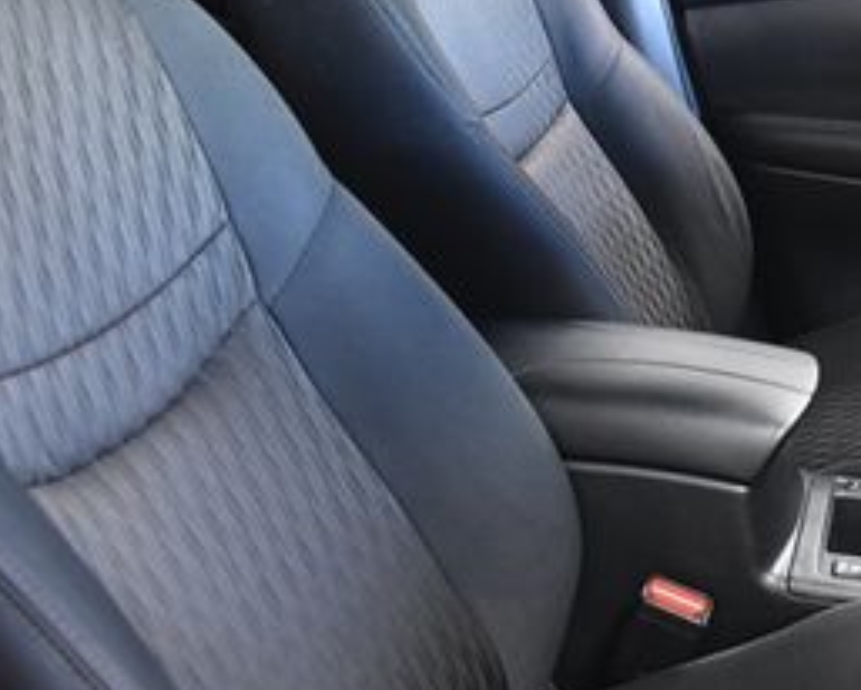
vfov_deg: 23.5
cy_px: 55
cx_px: 982
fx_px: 1607
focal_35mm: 63
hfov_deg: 27.1
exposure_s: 1/125
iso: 2500
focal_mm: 18
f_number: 3.5
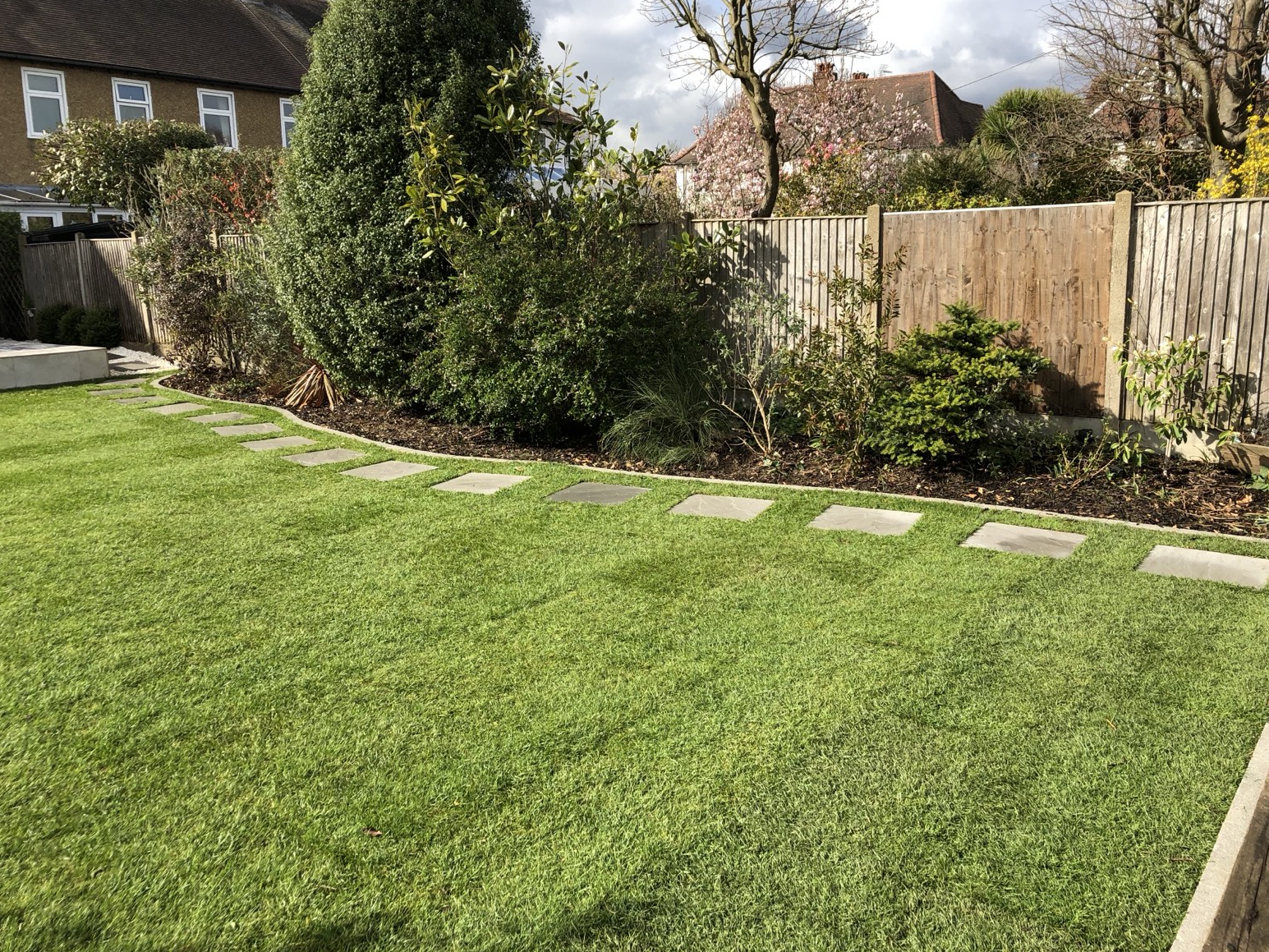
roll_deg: +0.9
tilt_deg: -11.3
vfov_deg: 48.2
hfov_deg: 61.7
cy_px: 465
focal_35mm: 29
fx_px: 1063
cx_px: 635
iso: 20
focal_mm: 3.99
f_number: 1.8
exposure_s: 1/979
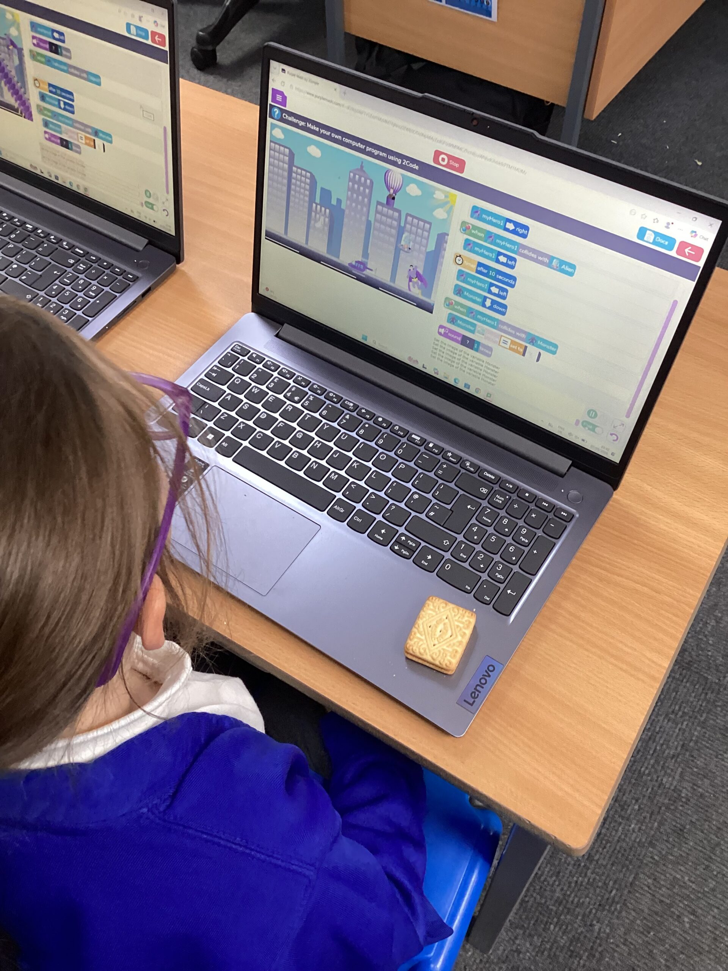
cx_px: 364
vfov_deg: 58.4
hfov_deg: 45.4
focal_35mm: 31
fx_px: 869
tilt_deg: -55.4
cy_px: 486
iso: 160
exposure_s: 1/60
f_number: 2.4
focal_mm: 3.3
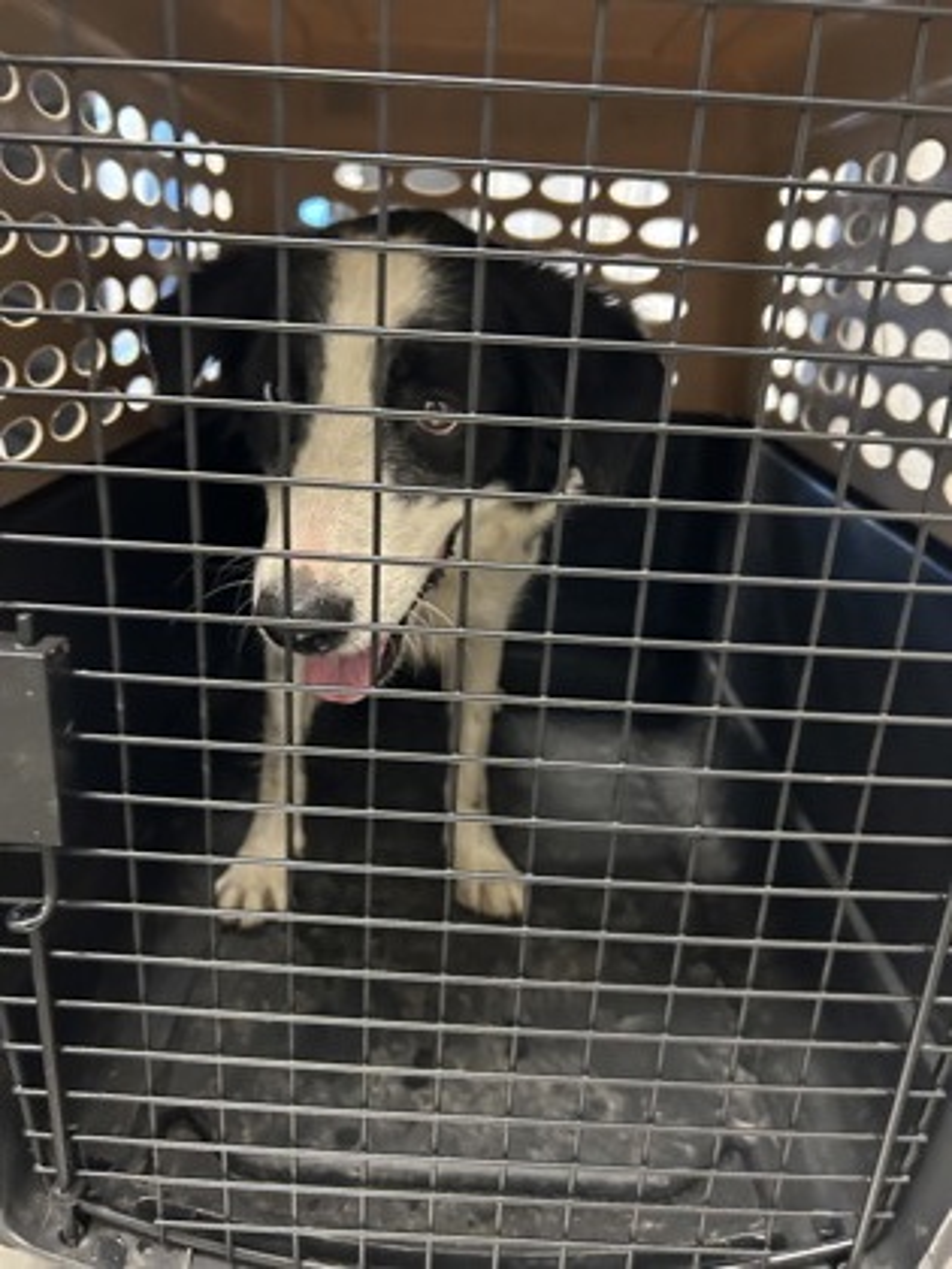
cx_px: 476
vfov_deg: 67.3
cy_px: 634
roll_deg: -5.0
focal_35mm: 26
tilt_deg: -21.8
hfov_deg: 53.1
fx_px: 953
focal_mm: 5.7
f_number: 1.5
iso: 500
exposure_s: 1/40
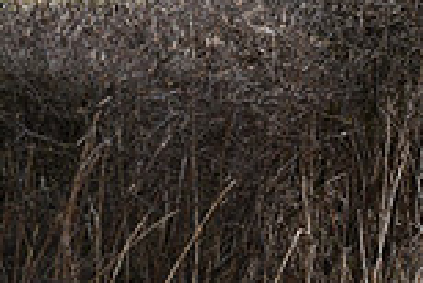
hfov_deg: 4.0
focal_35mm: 508
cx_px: 775
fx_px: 5975
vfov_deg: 2.7
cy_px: -206
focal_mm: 135
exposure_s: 1/1250
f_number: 5.6
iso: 900
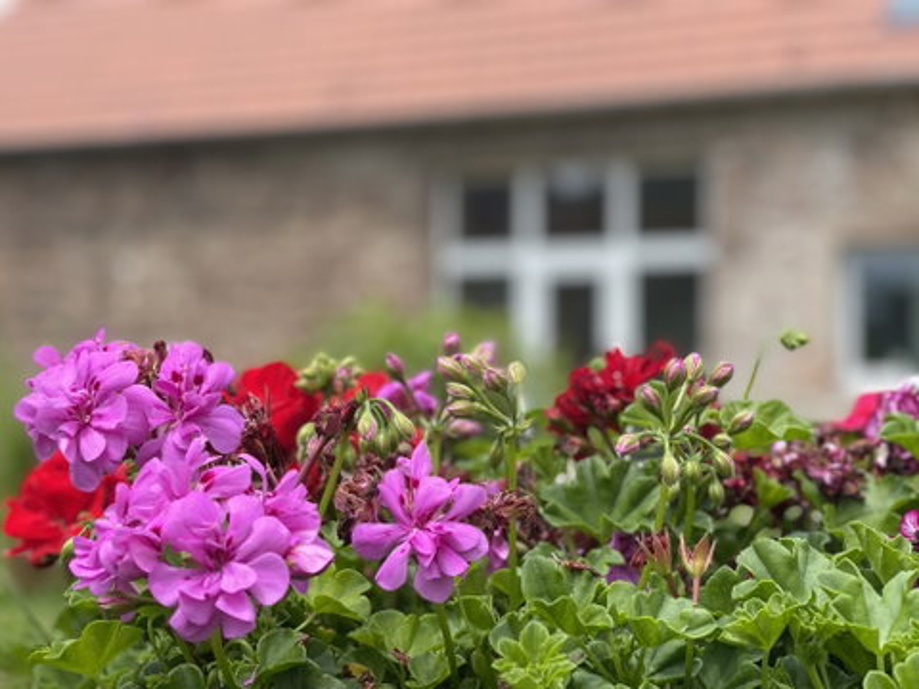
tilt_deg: +1.8
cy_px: 344
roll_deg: -1.1
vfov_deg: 22.9
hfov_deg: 30.3
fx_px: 1699
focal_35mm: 64
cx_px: 460
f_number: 2.2
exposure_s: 1/615
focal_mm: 7.5
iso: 20
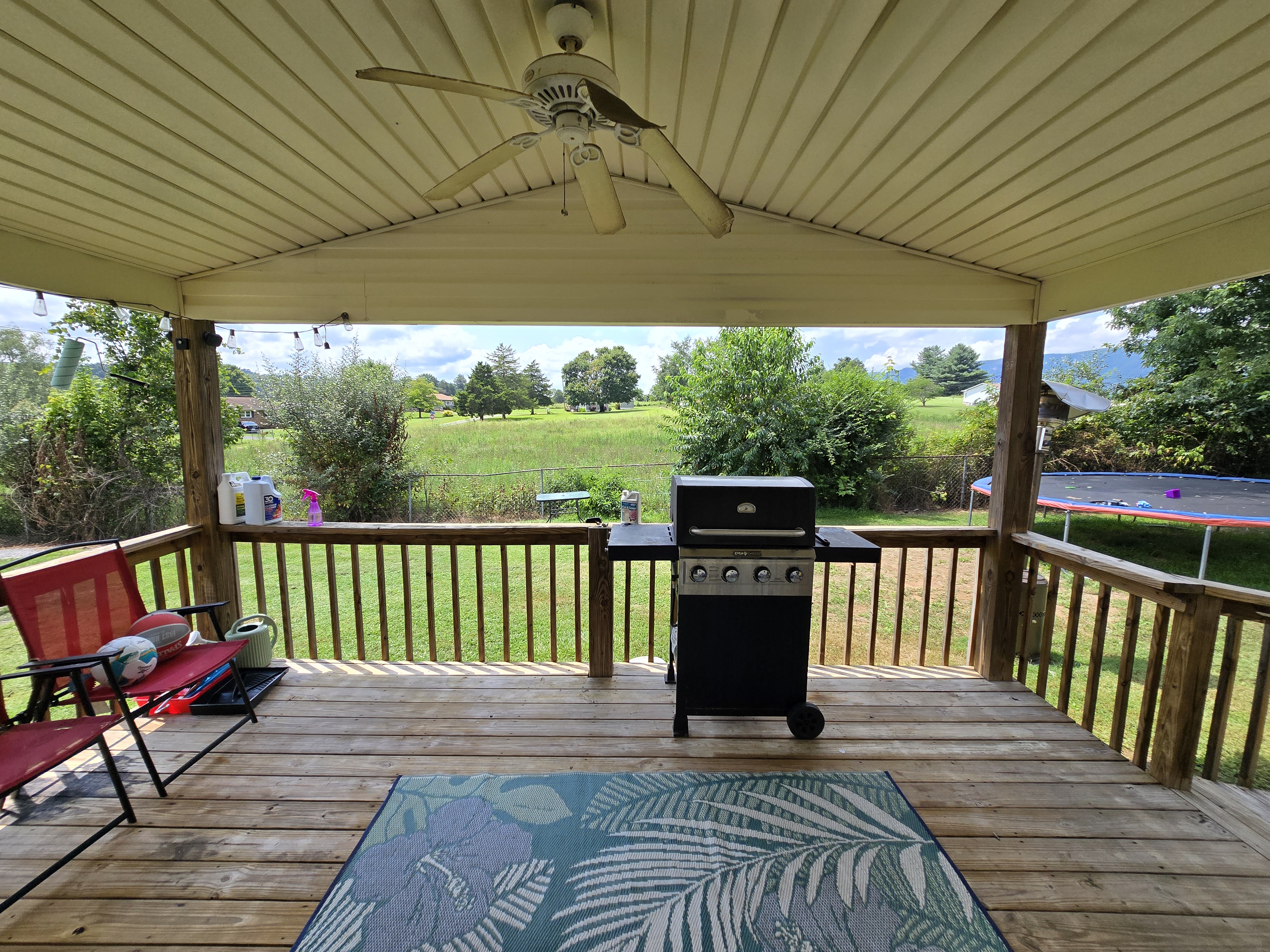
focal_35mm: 13
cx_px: 635
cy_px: 476
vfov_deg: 89.9
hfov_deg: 106.2
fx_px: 477
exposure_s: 1/1189
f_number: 2.2
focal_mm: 2.2
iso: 50
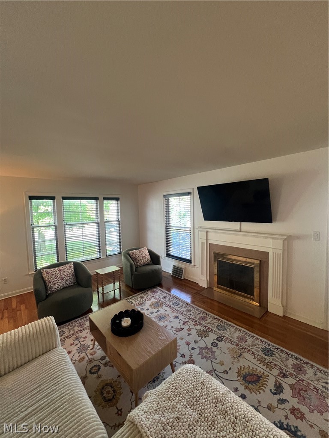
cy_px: 219
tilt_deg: -3.5
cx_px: 164
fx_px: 165
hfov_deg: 89.9
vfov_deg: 106.2
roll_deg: +1.8
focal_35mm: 13
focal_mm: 1.57
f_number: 1.8
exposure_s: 1/100
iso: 200
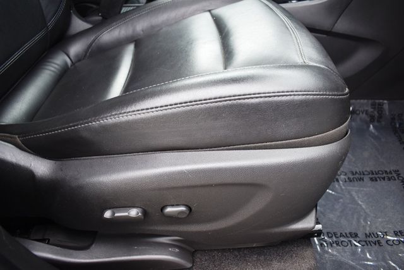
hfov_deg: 67.4
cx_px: 202
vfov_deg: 48.0
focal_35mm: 27
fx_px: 303
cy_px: 135
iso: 400
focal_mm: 18
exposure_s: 1/250
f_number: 4.5
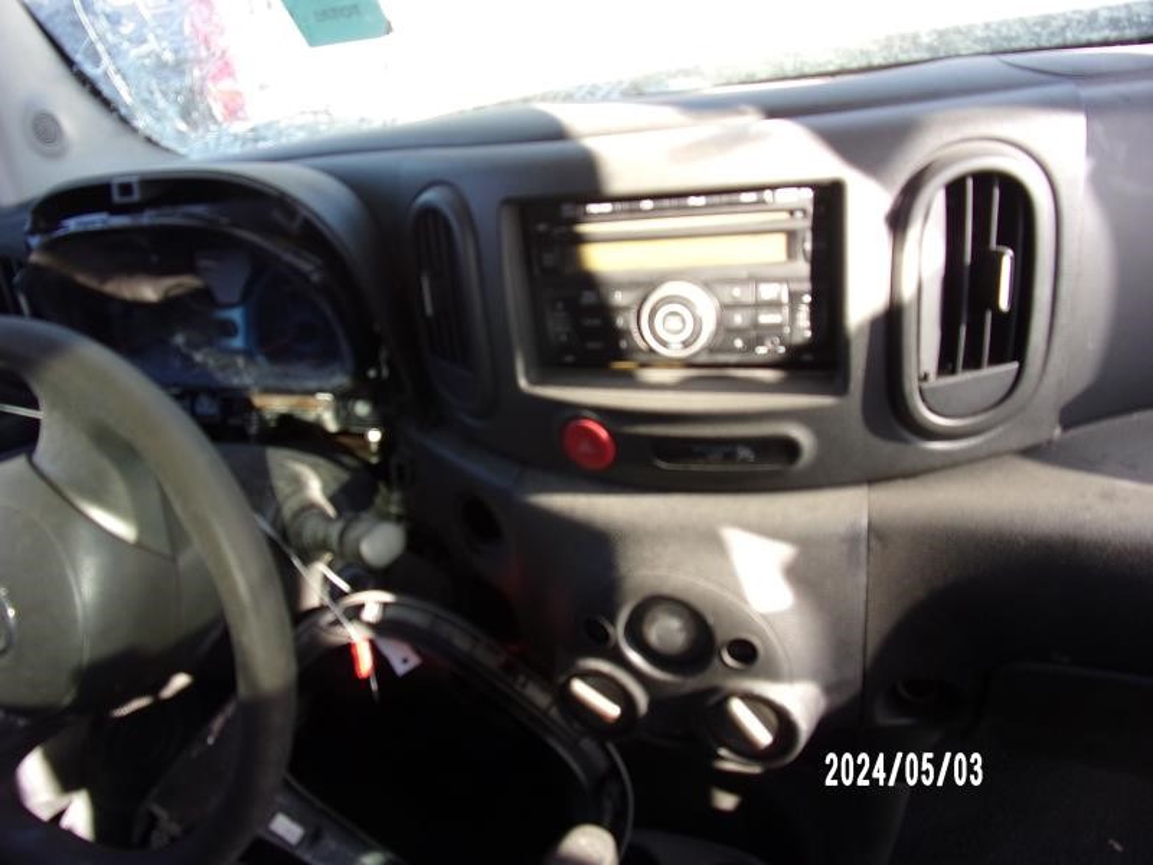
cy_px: 432
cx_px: 576
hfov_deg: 71.6
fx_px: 799
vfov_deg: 56.8
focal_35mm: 24
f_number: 3.3
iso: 80
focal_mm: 4.3
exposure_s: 1/80
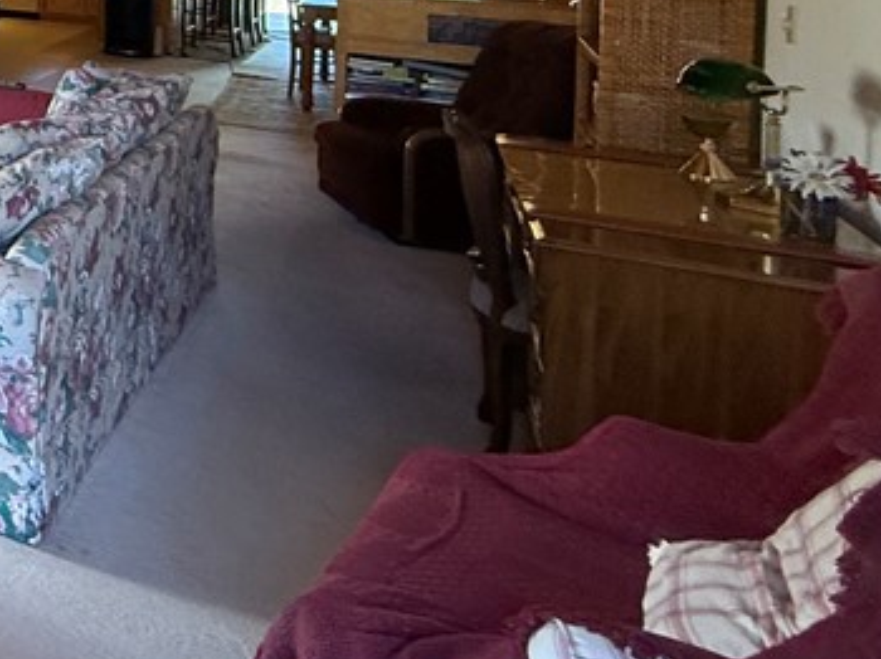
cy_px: -108
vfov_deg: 30.4
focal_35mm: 41
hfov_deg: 30.2
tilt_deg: -0.6
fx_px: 1043
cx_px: -388
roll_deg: -0.9
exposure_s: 1/99
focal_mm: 2.22
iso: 320
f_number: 2.2
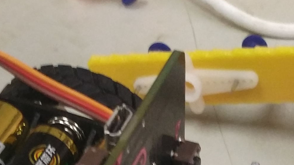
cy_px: 404
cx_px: 300
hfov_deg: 17.0
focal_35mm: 123
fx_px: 959
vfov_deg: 8.9
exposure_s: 1/25
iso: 400
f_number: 2.2
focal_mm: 4.73
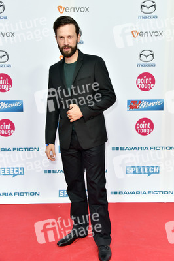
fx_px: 320
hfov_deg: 30.5
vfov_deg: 44.5
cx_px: 87
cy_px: 130
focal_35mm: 44
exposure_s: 1/160
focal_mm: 44
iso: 1000
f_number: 5.6
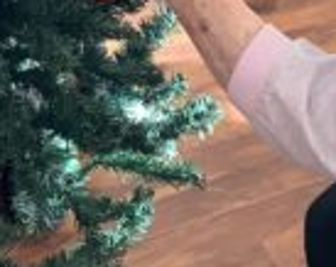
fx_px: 1320
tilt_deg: -32.0
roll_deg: -0.5
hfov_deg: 14.2
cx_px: -32
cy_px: -198
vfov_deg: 10.9
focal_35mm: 133
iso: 100
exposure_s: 1/50
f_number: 2.4
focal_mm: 3.3
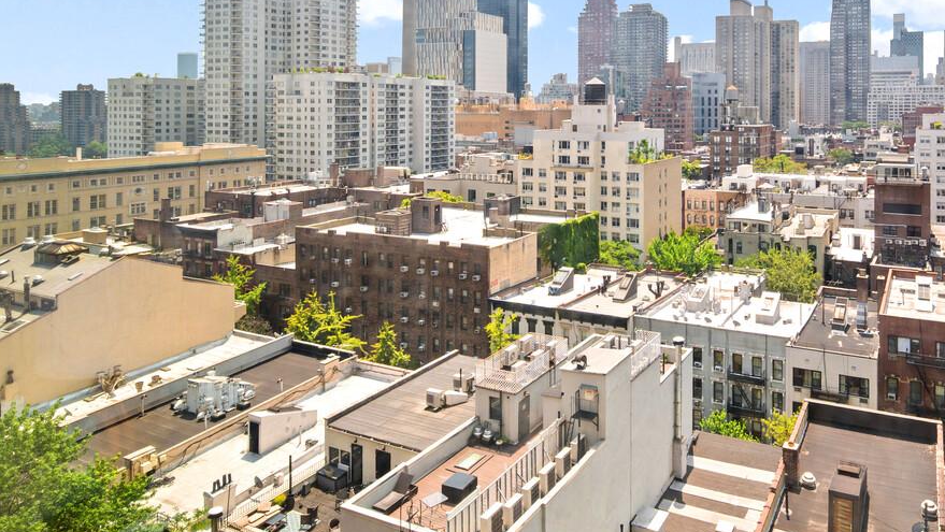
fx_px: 627
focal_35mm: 25
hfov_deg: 71.2
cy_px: 94
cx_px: 650
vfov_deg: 43.5
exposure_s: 1/125
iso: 200
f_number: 11
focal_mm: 14
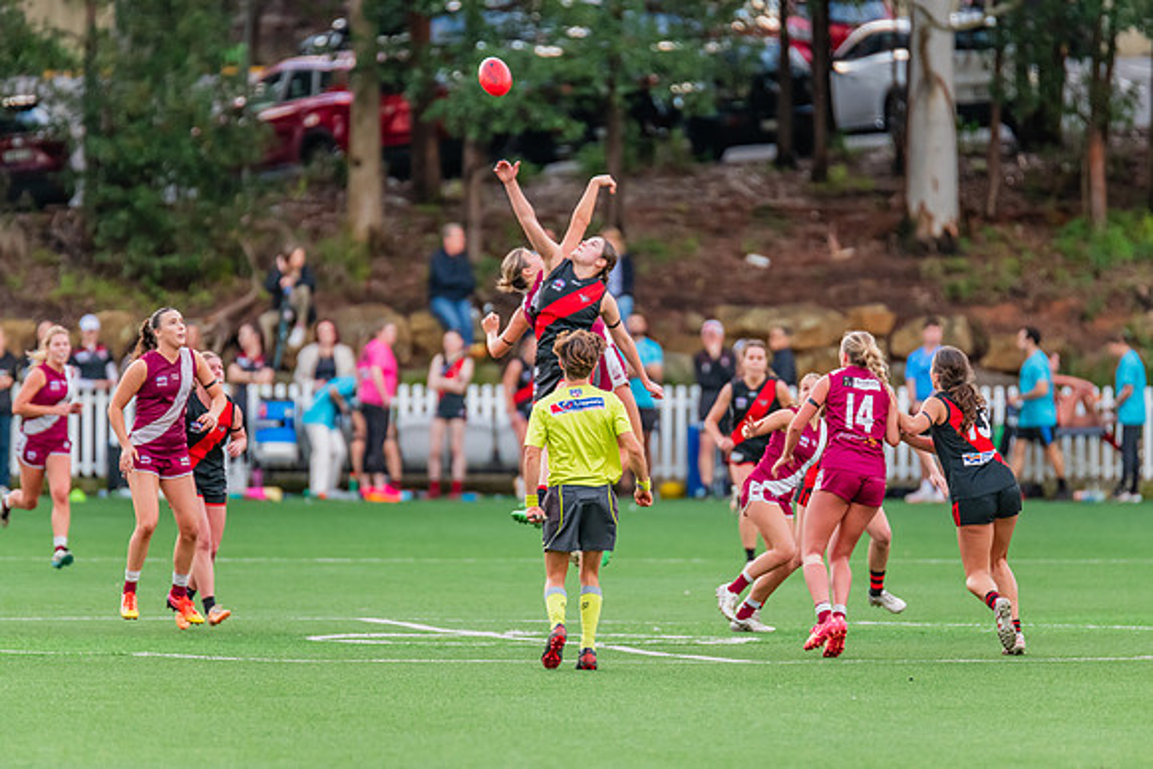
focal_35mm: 440
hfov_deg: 4.7
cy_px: 368
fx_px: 14097
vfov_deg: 3.1
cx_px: 603
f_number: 4
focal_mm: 420
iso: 2000
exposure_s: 1/800
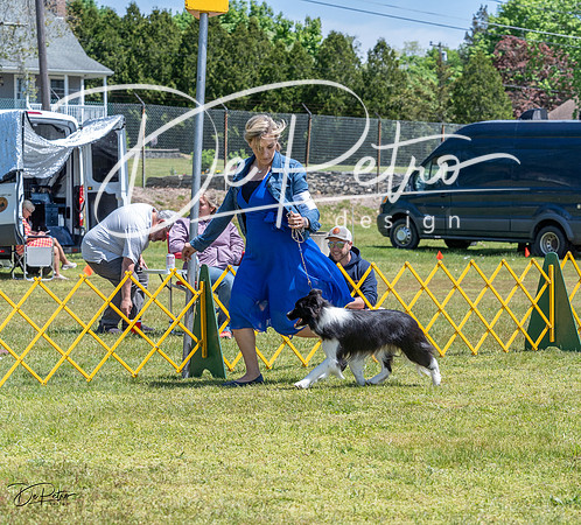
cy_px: 262
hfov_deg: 16.6
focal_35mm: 110
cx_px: 394
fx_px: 1991
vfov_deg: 15.0
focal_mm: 91
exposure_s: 1/1600
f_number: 7.1
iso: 1000
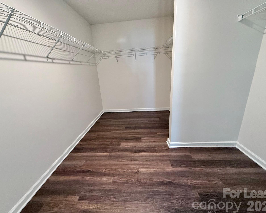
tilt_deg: -16.3
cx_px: 132
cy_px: 107
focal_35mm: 15
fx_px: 118
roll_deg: +4.7
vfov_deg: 84.0
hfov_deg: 96.8
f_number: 2.2
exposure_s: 1/60
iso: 500
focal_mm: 2.22
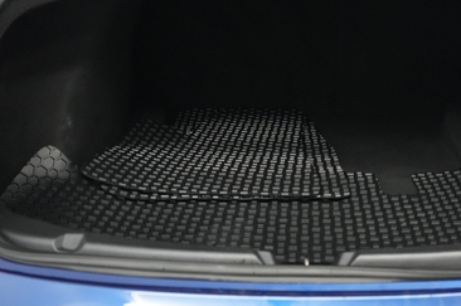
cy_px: 53
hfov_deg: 39.9
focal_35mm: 49
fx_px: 627
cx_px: 309
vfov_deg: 26.8
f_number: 2.8
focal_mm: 28
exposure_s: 1/160
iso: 6400
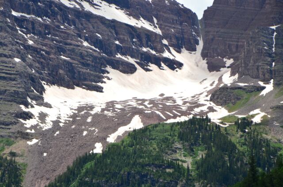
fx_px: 1764
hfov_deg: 9.2
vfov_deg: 6.1
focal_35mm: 225
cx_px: 142
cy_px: 94
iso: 200
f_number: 16
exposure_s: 1/200
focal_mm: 150
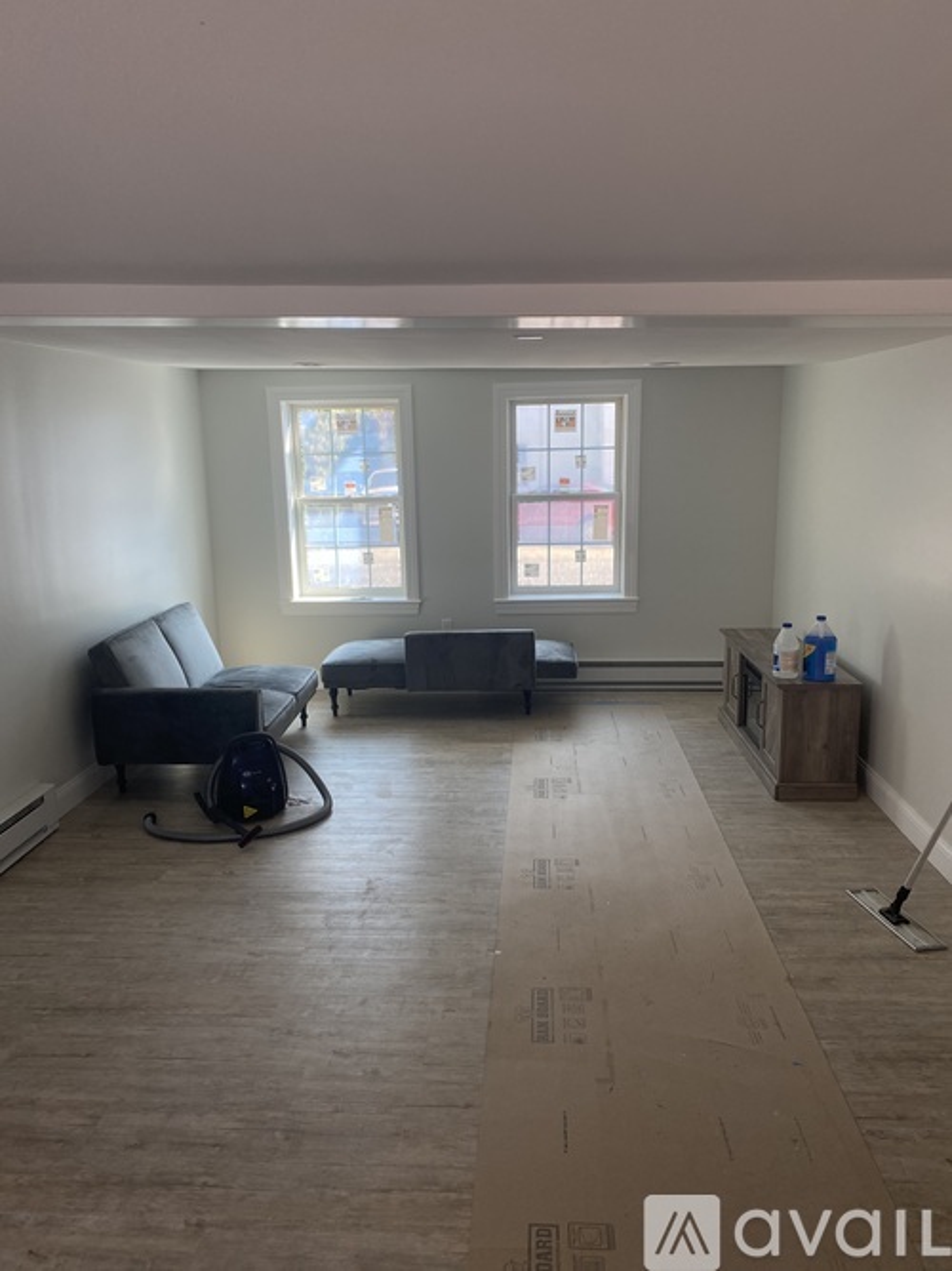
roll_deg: +0.9
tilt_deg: -10.9
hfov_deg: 53.0
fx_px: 954
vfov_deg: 67.3
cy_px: 636
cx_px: 476
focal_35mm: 26
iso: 40
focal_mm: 4.25
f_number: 1.8
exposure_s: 1/122
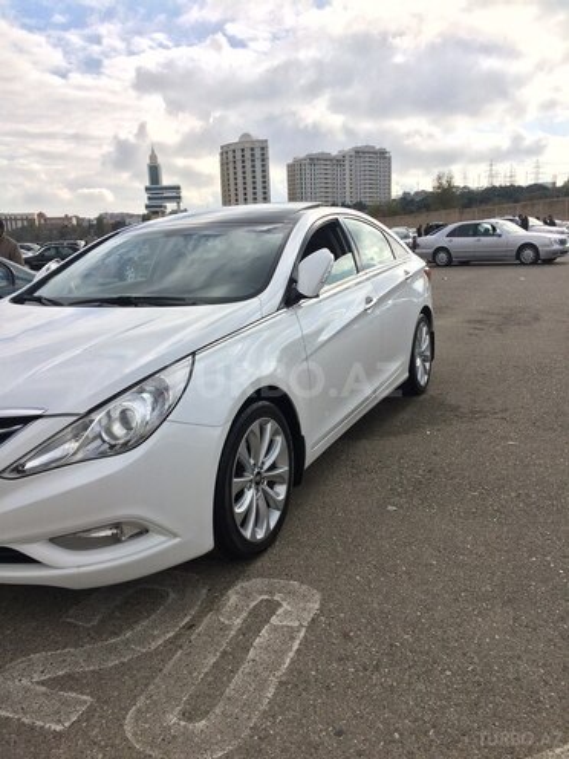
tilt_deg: -11.4
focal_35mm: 29
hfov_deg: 48.2
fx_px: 636
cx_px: 284
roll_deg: +3.3
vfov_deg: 61.7
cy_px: 380
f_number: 2.2
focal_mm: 4.15
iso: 32
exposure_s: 1/2283
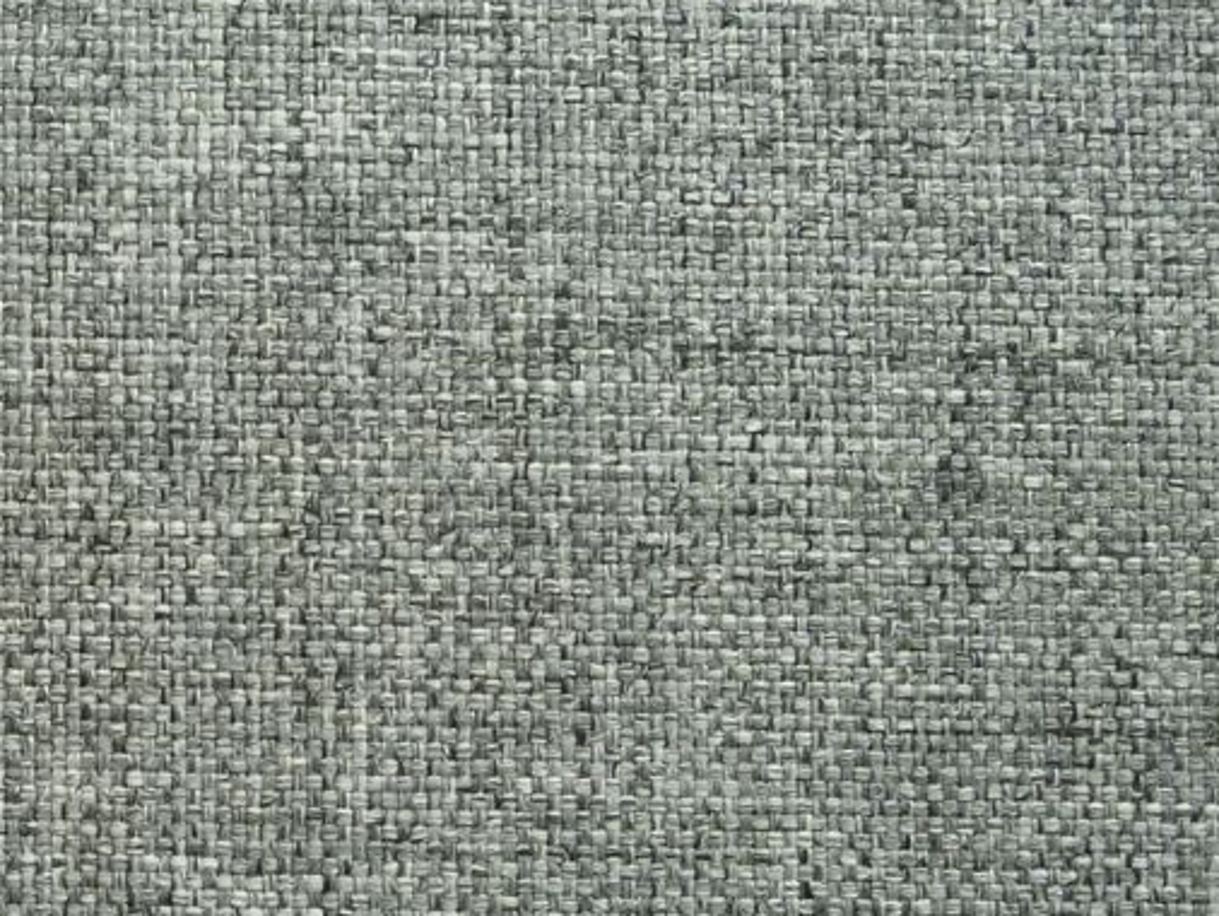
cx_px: 41
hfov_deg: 23.3
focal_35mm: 81
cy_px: 644
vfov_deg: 18.2
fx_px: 2854
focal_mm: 7.2
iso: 200
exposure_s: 1/100
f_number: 3.6
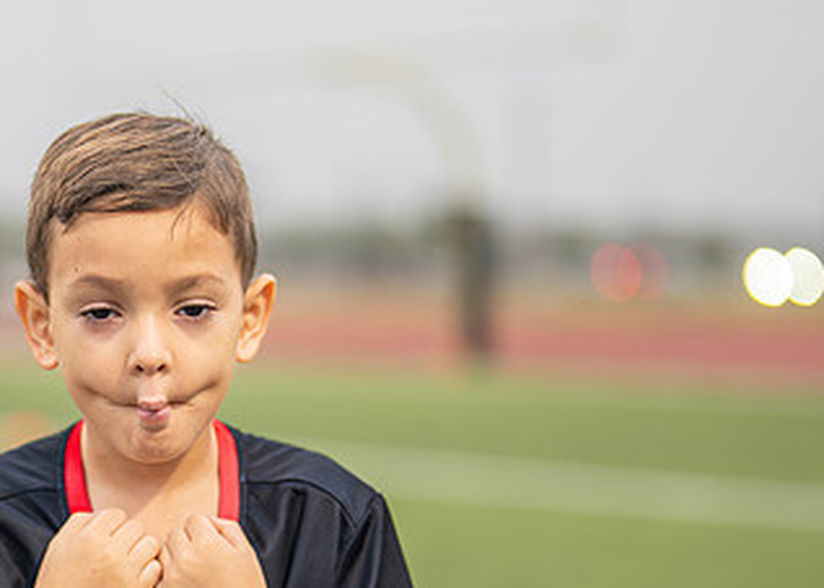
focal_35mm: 117
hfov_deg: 17.0
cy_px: 453
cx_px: 159
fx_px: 2737
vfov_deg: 12.2
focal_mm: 50
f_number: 1.2
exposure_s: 1/500
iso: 100
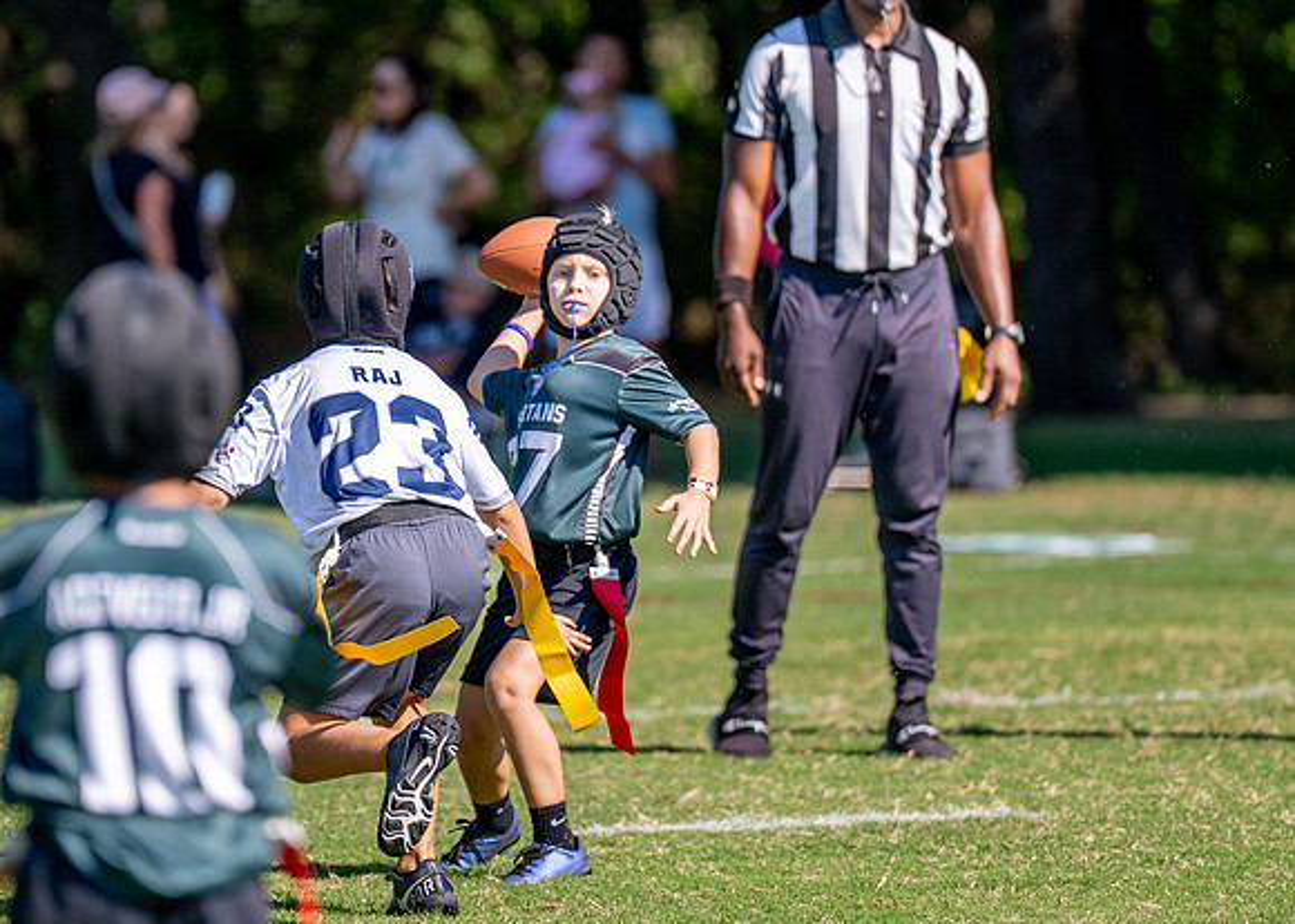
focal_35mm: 374
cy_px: 331
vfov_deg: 3.8
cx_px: 441
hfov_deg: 5.4
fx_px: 13767
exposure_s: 1/4000
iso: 250
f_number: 2.8
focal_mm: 200
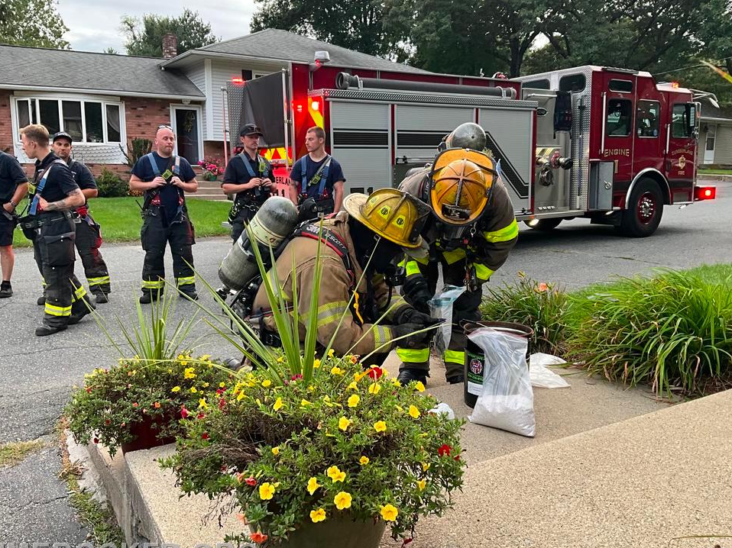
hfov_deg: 58.4
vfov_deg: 45.4
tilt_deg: -10.0
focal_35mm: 31
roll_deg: -0.6
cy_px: 279
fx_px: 655
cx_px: 363
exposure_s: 1/122
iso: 64
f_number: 1.8
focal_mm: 3
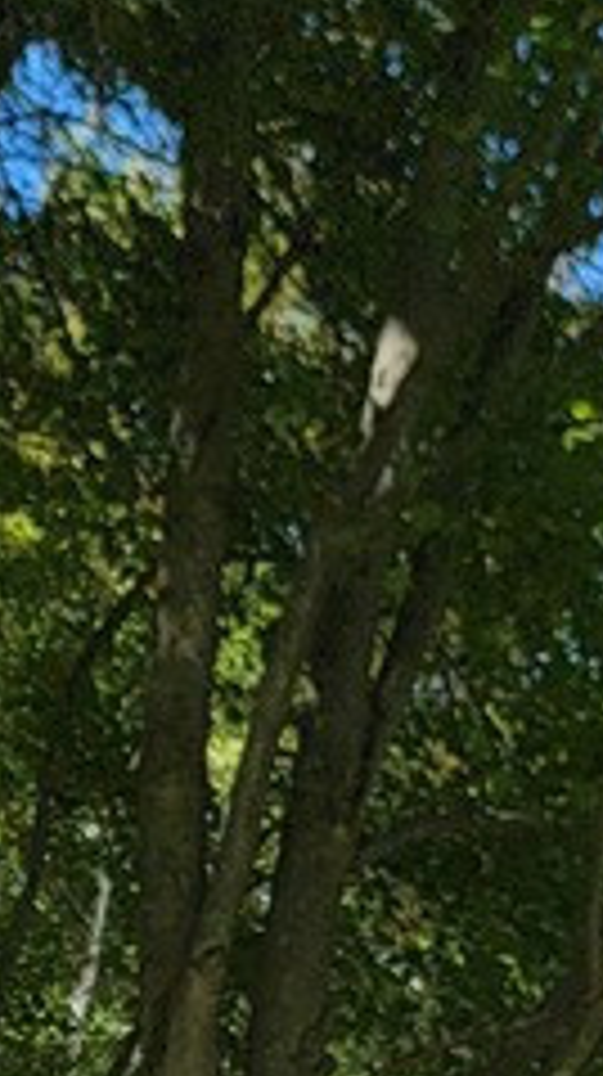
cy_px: 2138
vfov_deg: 15.4
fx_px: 3192
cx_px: 346
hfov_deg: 10.8
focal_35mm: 112
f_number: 1.8
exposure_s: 1/626
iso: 16
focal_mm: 6.7
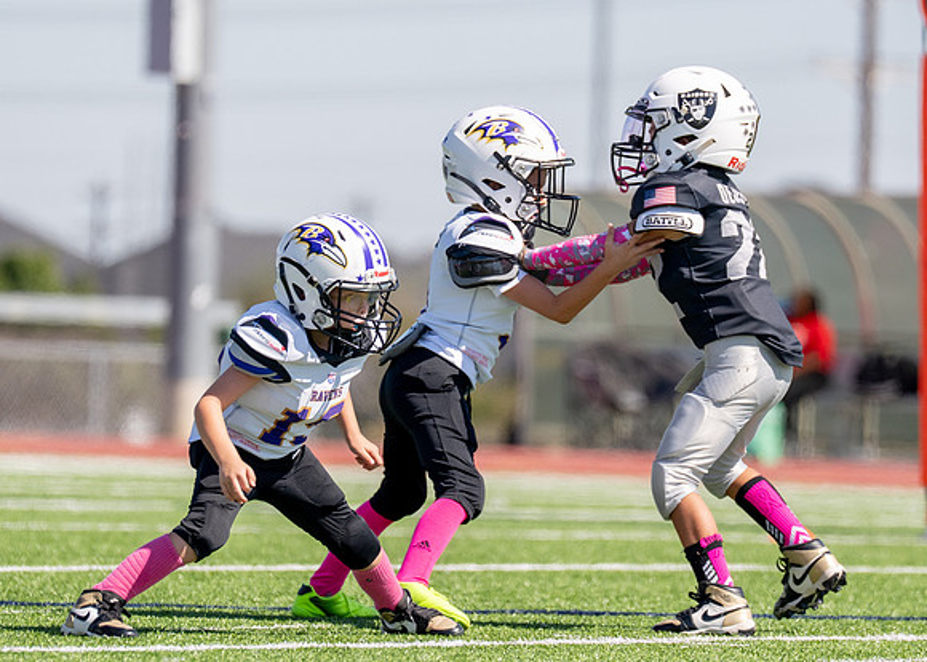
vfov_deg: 3.5
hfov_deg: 4.9
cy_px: 418
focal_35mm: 410
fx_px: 10798
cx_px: 446
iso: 200
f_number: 2.8
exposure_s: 1/4000
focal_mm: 200
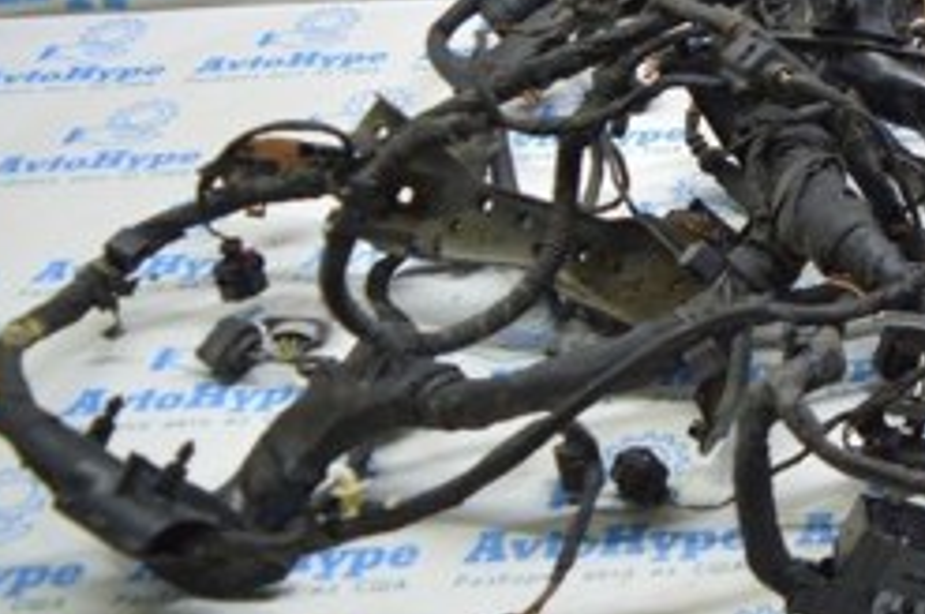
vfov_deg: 19.2
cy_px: 99
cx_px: 1094
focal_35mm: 70
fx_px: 1796
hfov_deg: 26.0
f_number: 3.5
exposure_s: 1/40
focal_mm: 18
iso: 400
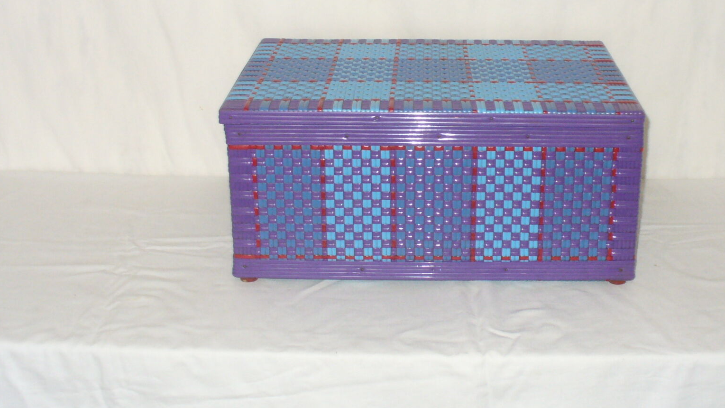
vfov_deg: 22.1
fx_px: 1038
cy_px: 119
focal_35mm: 54
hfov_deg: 38.3
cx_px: 443
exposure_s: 1/30
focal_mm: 6.1
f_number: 2.8
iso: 200
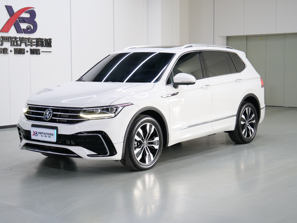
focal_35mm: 55
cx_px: 139
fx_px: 472
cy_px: 101
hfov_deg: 34.9
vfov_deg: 26.5
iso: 800
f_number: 4.5
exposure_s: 1/30
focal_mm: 25
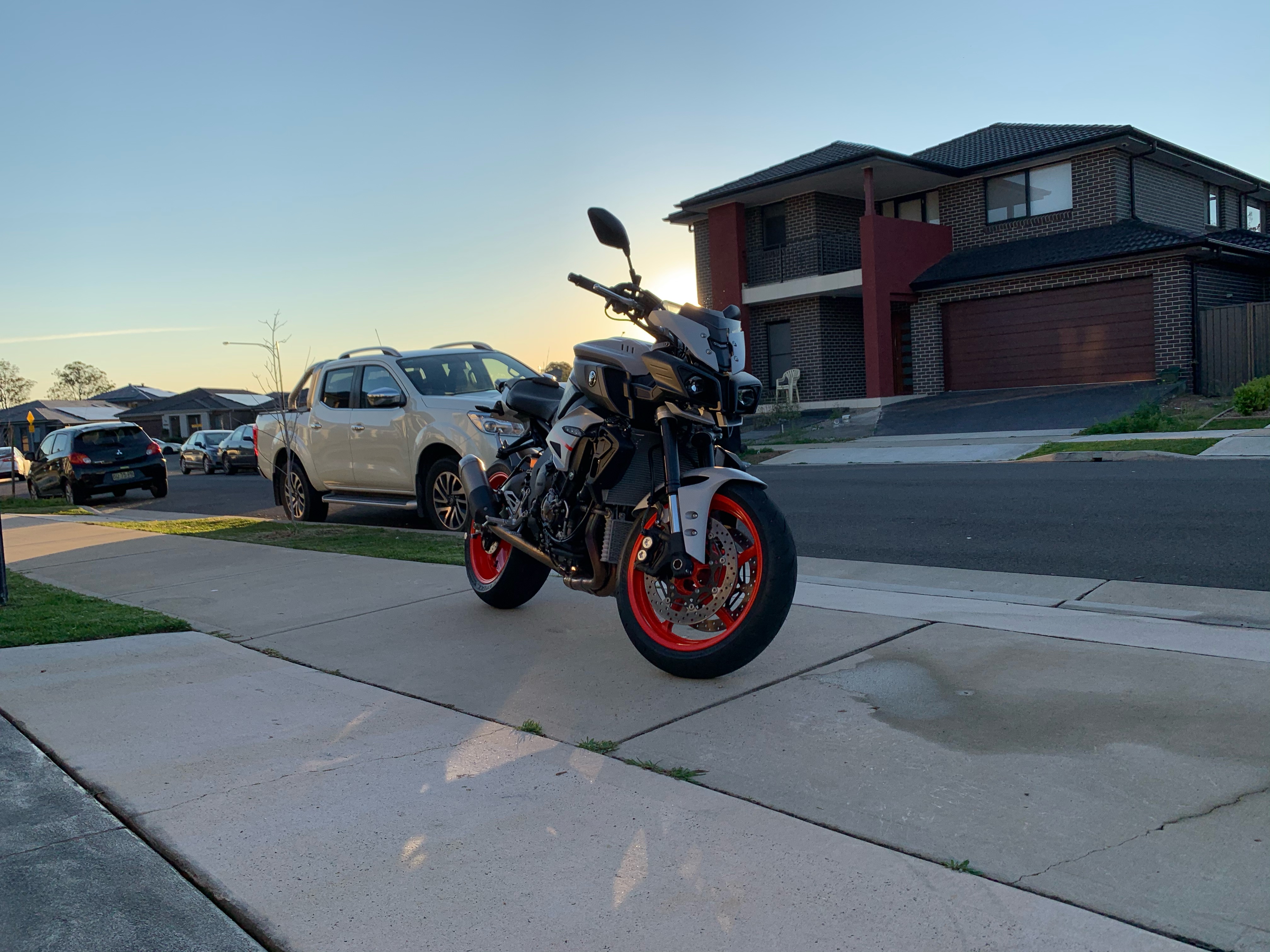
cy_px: 476
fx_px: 954
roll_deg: +3.0
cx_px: 635
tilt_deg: -3.5
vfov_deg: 53.1
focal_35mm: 26
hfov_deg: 67.3
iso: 25
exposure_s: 1/1220
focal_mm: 4.25
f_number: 1.8
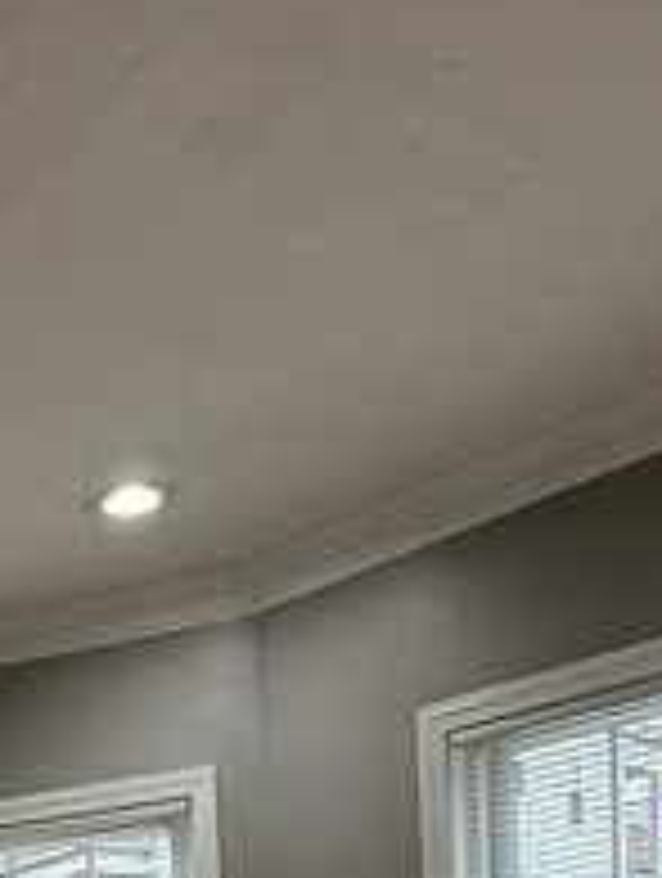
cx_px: 0
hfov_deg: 25.3
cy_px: 1270
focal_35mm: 55
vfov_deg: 26.6
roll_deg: +4.2
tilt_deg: -7.2
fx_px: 1398
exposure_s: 1/120
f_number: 2.2
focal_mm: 2.22
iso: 100
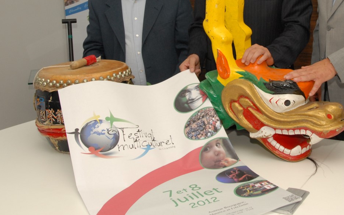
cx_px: 250
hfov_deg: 37.4
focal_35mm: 53
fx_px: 497
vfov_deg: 24.0
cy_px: 45
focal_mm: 20
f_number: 5.6
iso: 400
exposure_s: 1/160
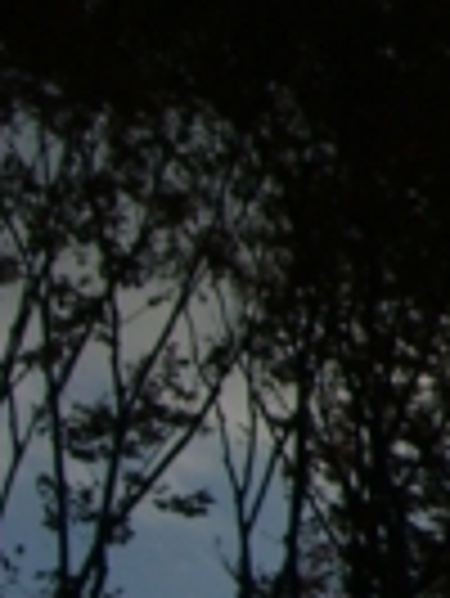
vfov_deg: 8.6
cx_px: 1454
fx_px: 3946
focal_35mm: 228
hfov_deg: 6.0
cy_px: -36
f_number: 8
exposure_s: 1/500
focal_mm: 7.9
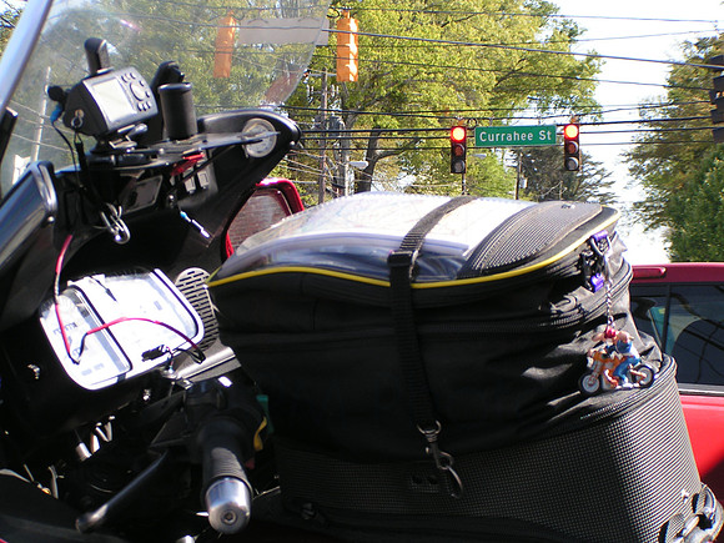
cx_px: 362
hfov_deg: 19.8
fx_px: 2071
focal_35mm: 99
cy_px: 272
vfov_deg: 14.9
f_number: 5
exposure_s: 1/160
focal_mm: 15.2
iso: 50
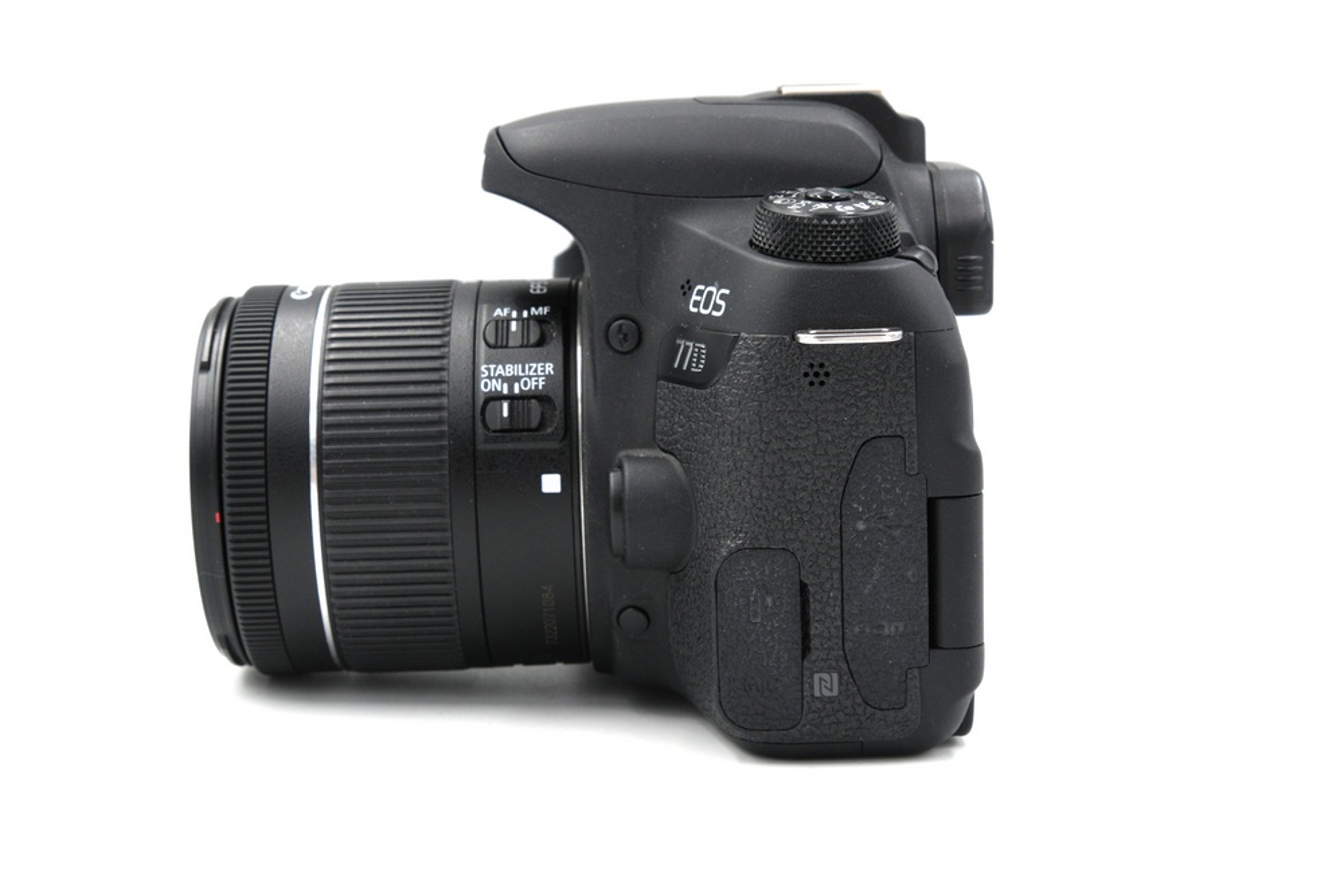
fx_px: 2278
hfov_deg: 32.9
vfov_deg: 22.3
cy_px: 448
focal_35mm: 61
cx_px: 672
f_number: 11
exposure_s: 1/125
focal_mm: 40.7
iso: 800
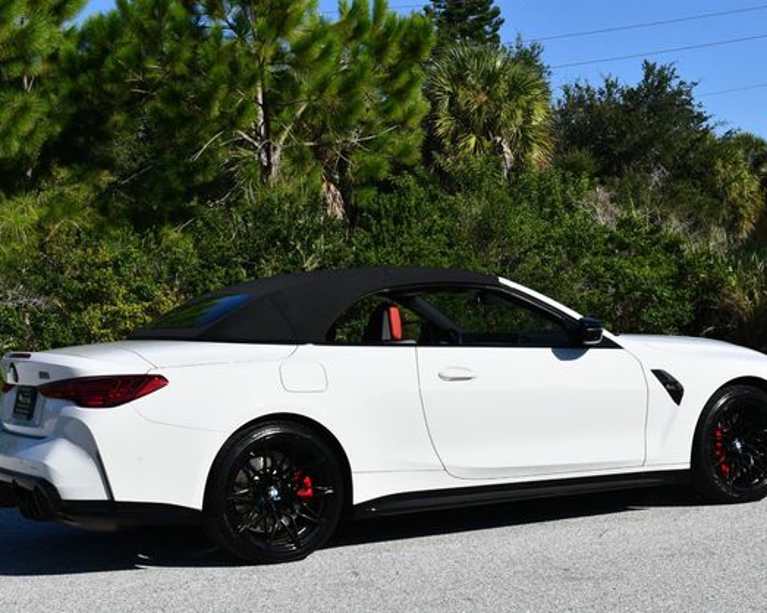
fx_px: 1566
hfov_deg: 27.5
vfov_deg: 22.2
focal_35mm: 69
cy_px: 309
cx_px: 393
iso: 100
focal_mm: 30
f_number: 9
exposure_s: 1/320
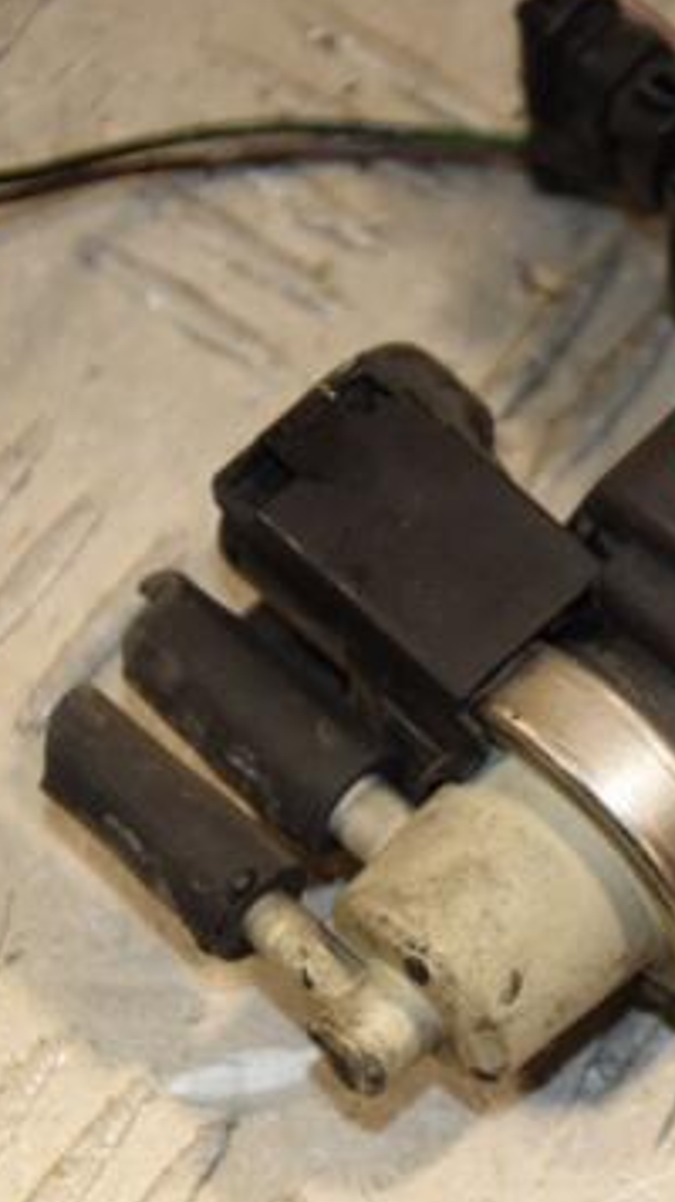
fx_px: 6752
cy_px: 581
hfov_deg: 5.7
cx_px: 645
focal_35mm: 212
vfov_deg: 10.2
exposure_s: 1/200
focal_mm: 80
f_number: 5.6
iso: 800
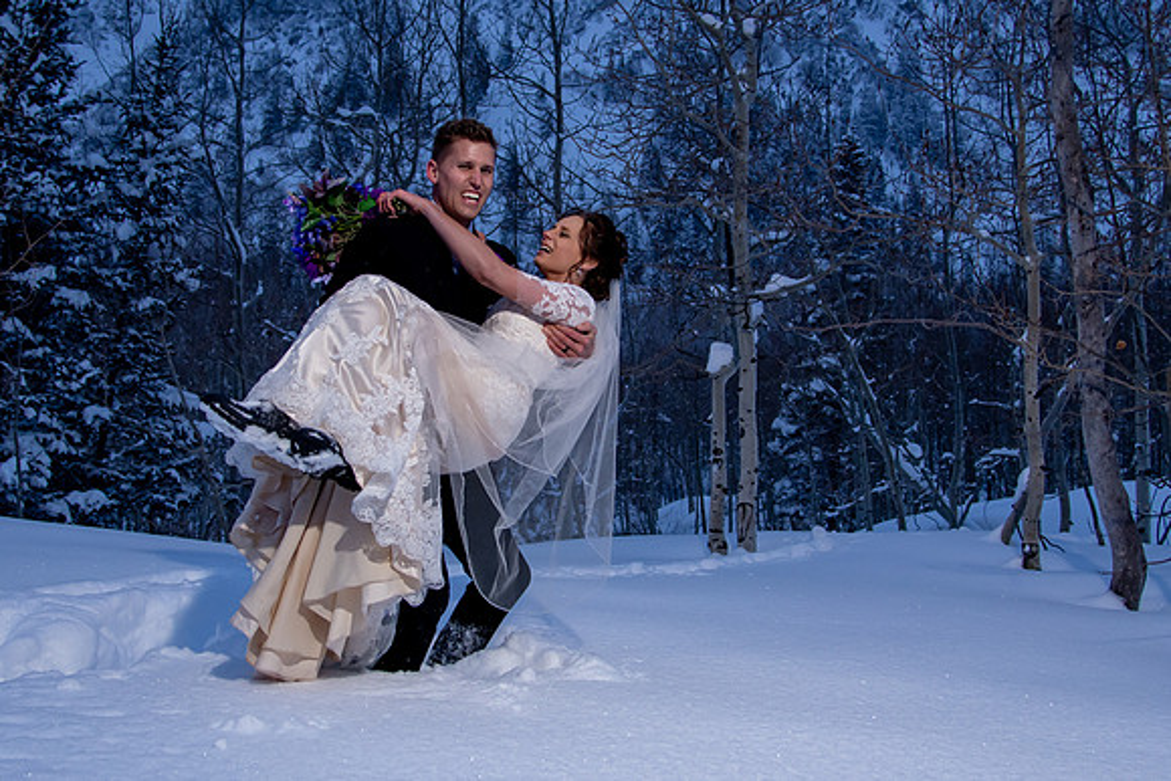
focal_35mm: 41
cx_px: 522
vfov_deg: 32.5
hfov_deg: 47.2
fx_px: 1338
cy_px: 387
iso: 640
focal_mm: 24
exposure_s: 1/125
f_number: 4
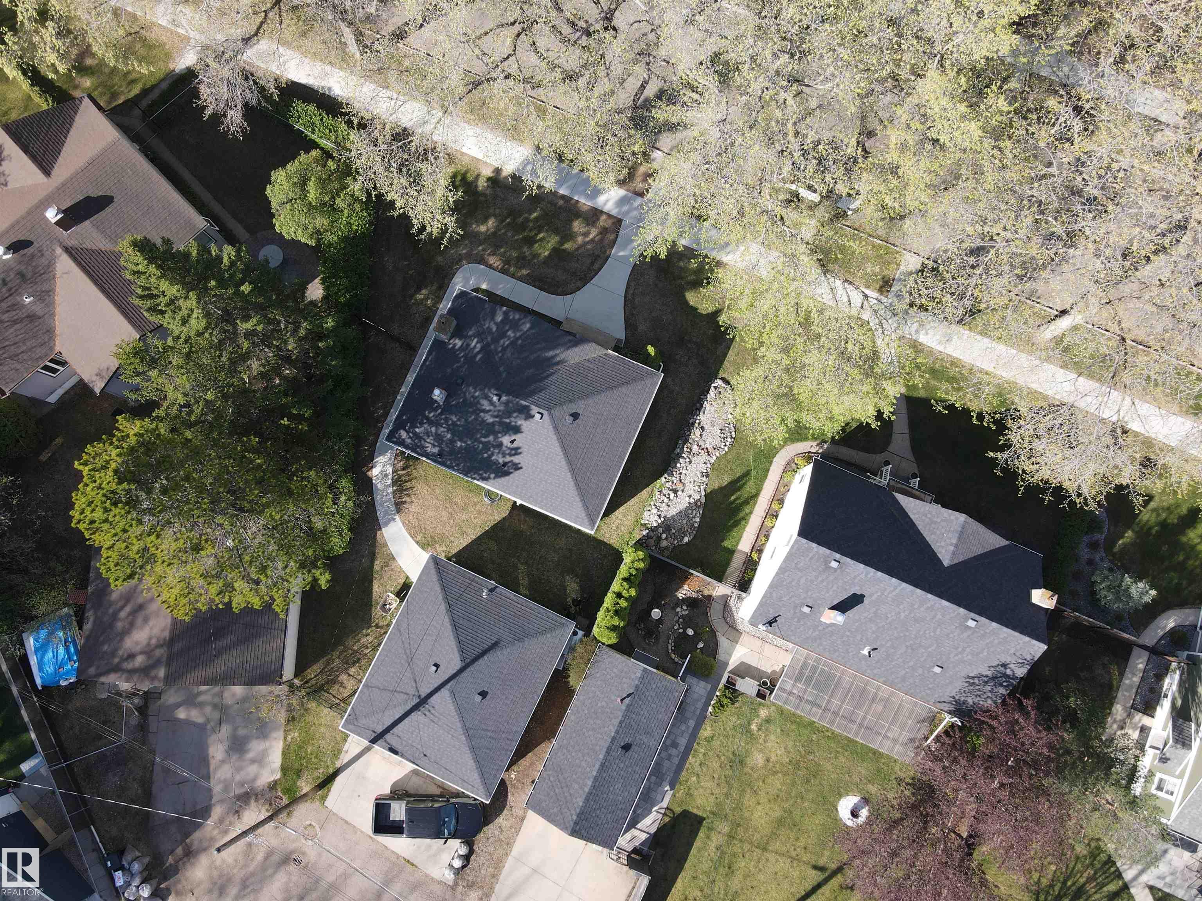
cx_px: 601
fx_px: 833
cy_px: 450
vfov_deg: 56.8
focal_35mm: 24
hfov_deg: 71.6
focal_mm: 4.5
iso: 100
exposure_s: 1/15
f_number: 2.8
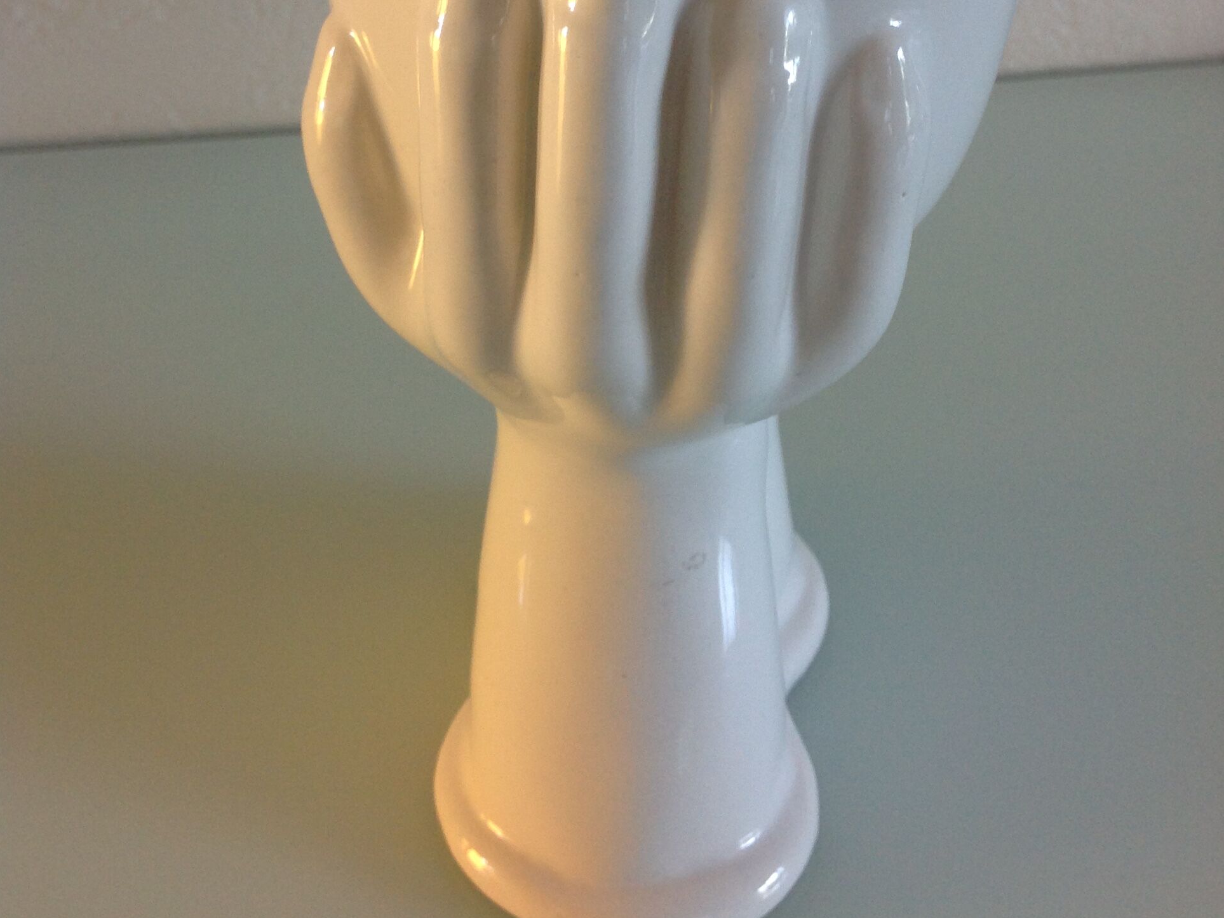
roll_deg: +0.0
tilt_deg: -29.3
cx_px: 612
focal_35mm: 47
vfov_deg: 30.5
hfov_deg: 40.4
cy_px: 254
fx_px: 1662
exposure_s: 1/17
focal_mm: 4.28
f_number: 2.4
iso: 80
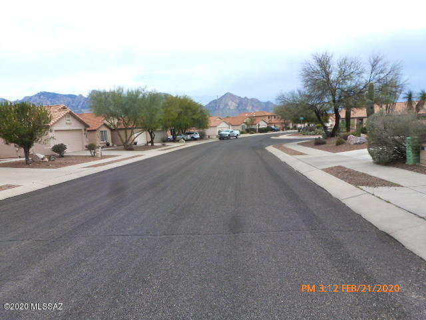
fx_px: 295
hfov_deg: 71.6
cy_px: 160
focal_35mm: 24
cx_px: 213
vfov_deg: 56.8
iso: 250
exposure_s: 1/250
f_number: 4
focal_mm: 4.3
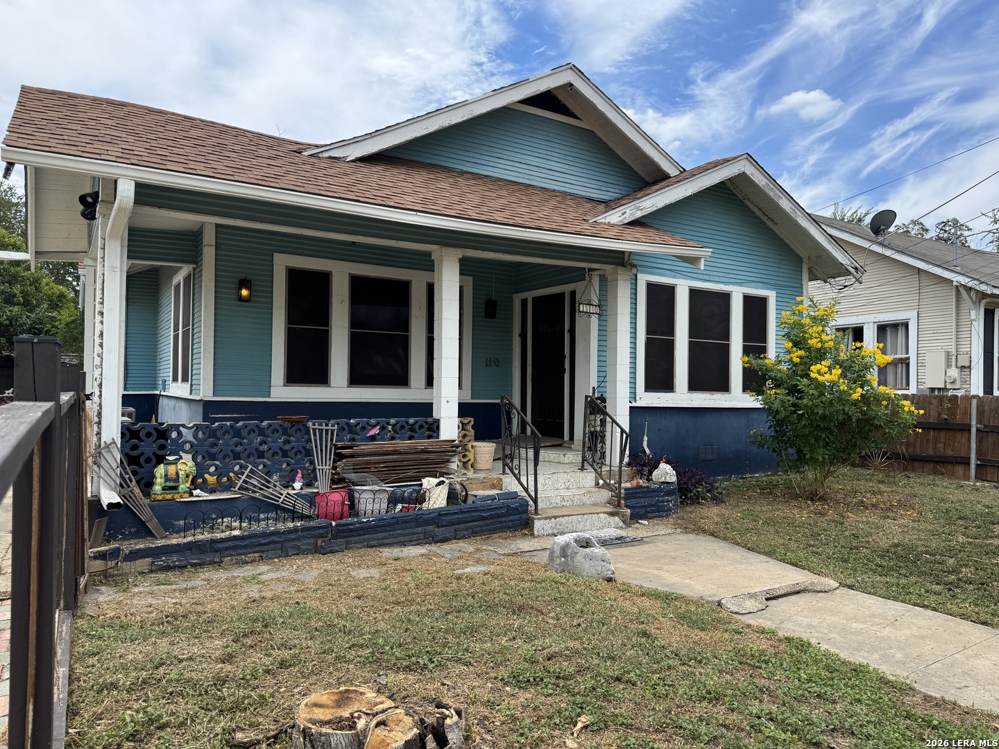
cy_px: 374
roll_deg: -0.6
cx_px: 500
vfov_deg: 56.8
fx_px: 693
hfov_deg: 71.6
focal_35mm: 24
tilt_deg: +1.9
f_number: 1.78
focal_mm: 6.76
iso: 80
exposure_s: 1/2252
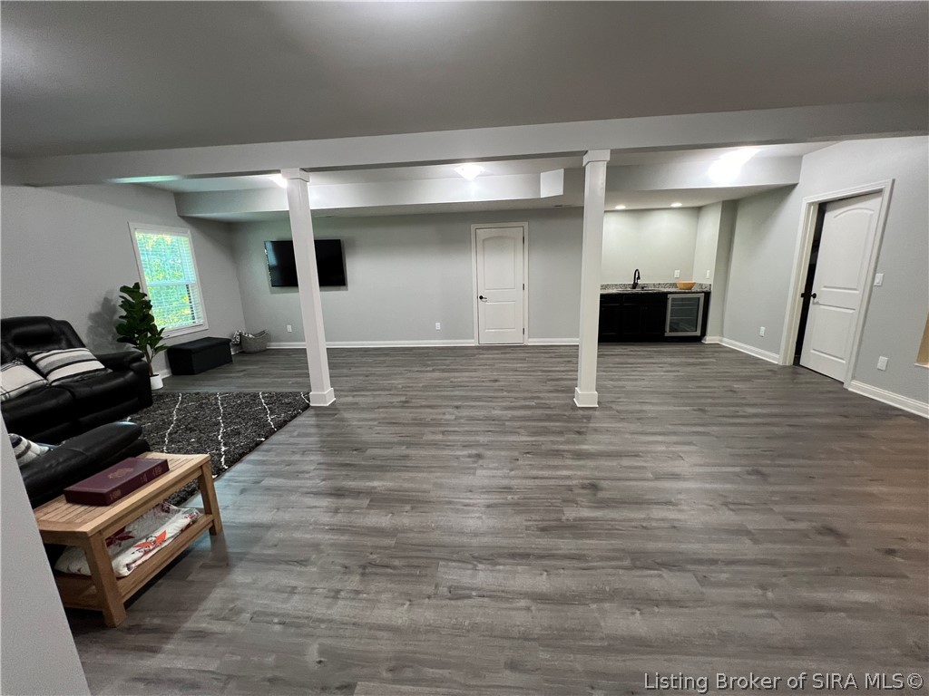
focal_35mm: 13
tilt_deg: -12.2
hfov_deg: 106.2
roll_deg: +2.2
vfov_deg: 89.9
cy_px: 348
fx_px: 349
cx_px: 464
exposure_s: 1/60
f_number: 1.8
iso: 250
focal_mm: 1.57
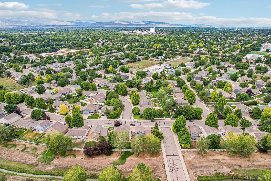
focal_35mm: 22
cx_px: 136
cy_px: 90
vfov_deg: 57.2
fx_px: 166
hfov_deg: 78.6
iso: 120
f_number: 2.8
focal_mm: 8.4
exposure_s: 1/320
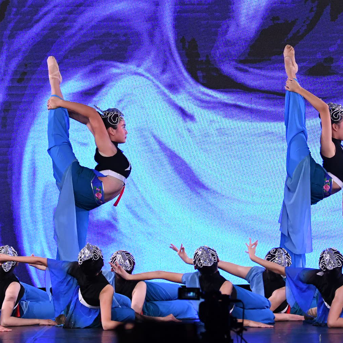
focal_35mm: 368
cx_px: 230
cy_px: 101
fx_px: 4127
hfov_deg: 4.8
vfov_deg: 4.8
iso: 2500
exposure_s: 1/800
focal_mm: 105
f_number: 4
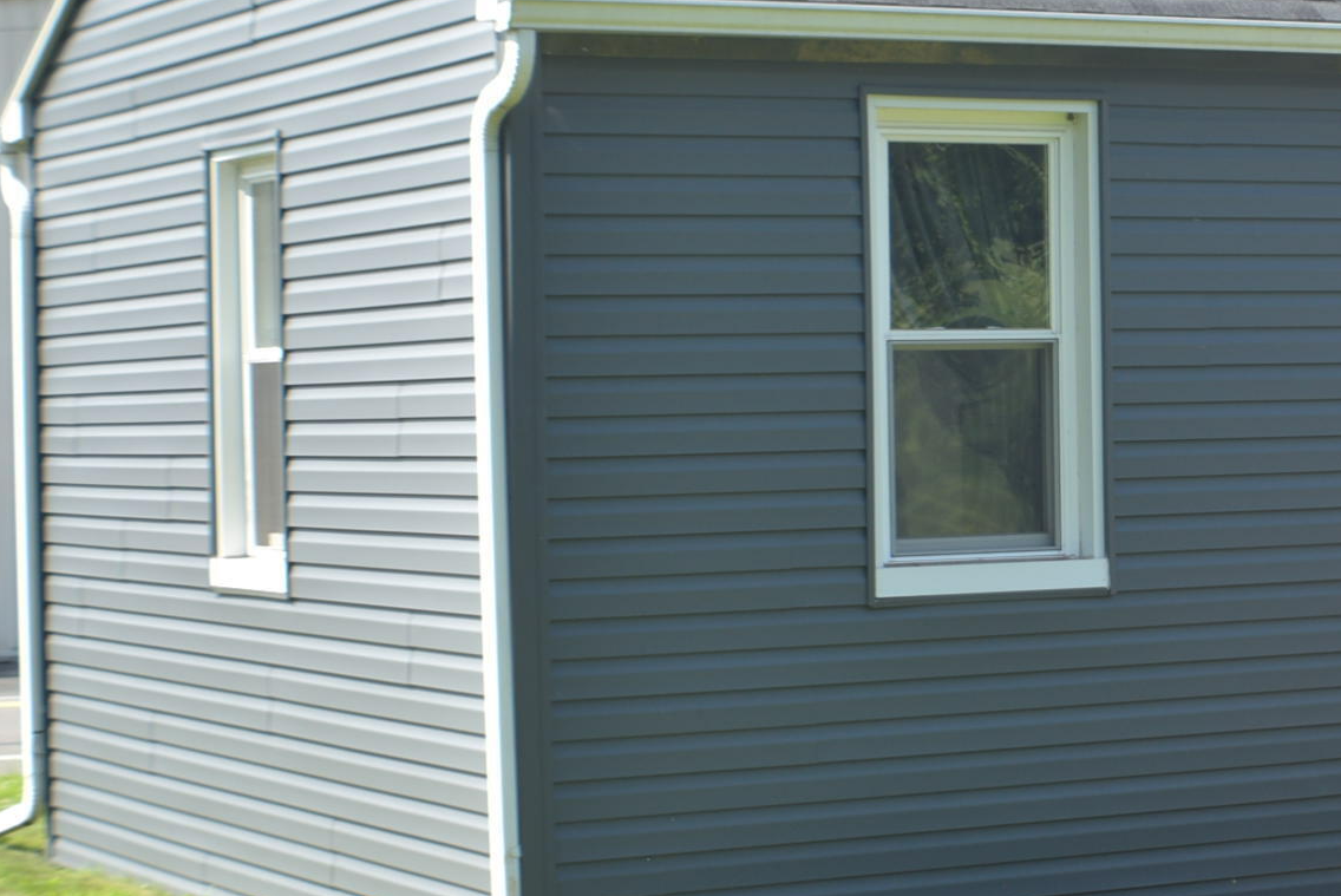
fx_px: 5155
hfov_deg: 14.4
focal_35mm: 138
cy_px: 427
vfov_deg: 9.9
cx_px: 1574
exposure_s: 1/160
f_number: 6.3
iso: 100
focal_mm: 35
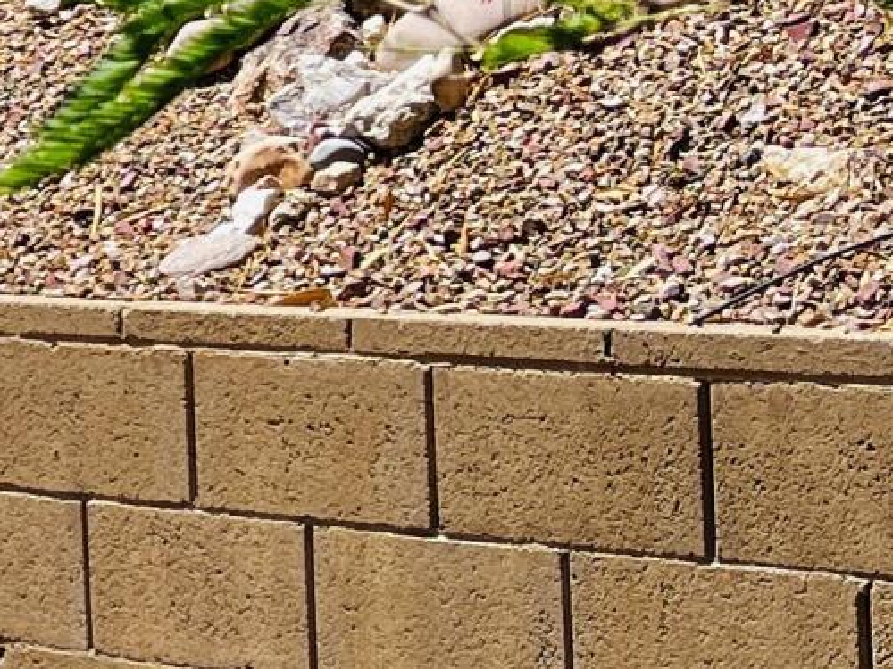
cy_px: 23
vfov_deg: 9.8
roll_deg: +1.3
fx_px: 3870
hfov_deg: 11.9
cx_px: -838
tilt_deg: +0.6
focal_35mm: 150
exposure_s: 1/2203
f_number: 1.6
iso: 32
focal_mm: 5.1
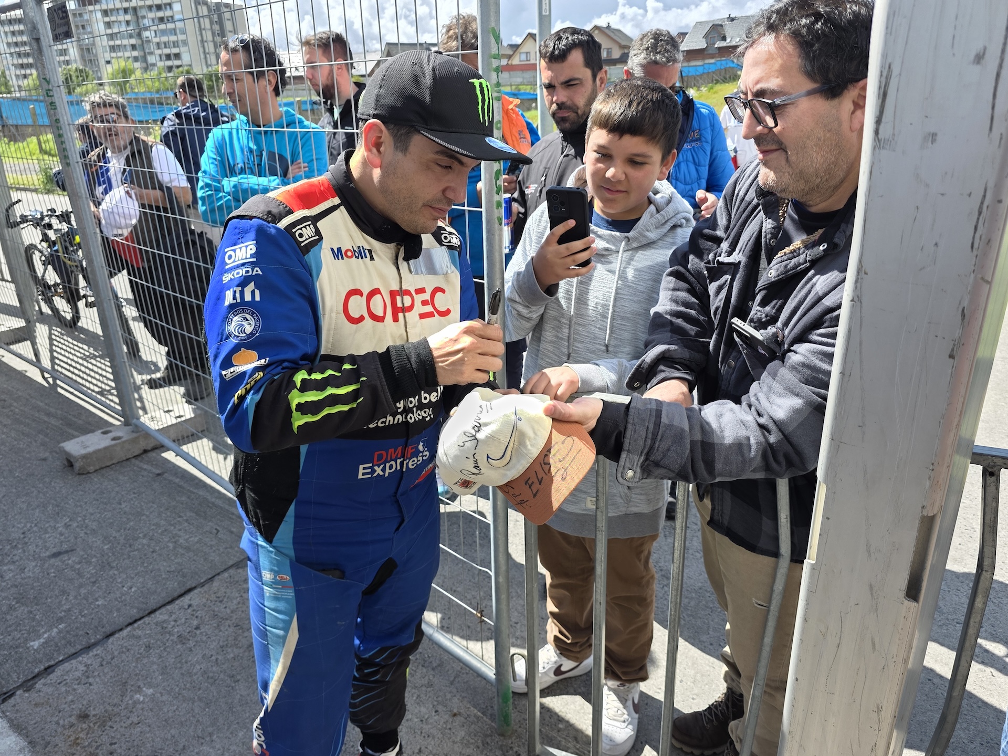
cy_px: 378
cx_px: 504
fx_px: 670
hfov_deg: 73.9
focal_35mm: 23
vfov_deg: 58.9
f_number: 1.7
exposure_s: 1/1728
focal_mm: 6.3
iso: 80
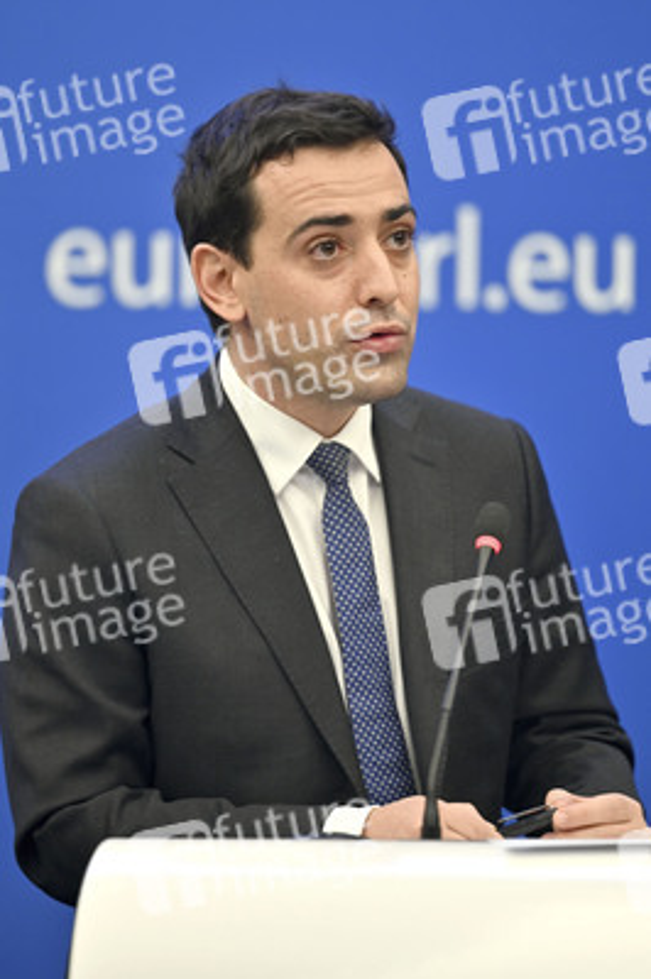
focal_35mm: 200
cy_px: 490
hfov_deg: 6.9
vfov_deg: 10.3
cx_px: 326
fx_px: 5434
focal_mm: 200
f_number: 2.8
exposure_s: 1/100
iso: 400
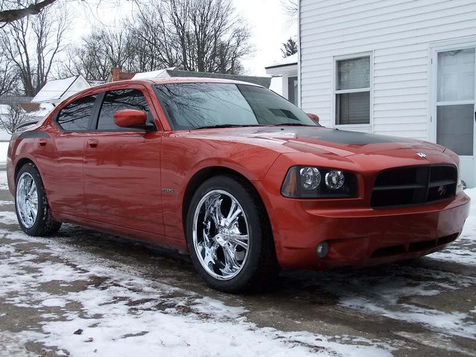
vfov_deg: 28.6
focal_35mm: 51
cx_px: 238
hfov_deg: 37.5
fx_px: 701
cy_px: 178
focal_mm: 8.5
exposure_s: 1/500
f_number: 3.2
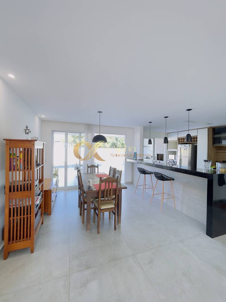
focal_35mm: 13
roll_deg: -1.3
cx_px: 113
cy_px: 151
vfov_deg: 106.2
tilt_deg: -0.5
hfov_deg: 89.9
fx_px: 113
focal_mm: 1.54
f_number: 2.4
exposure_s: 1/30
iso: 50
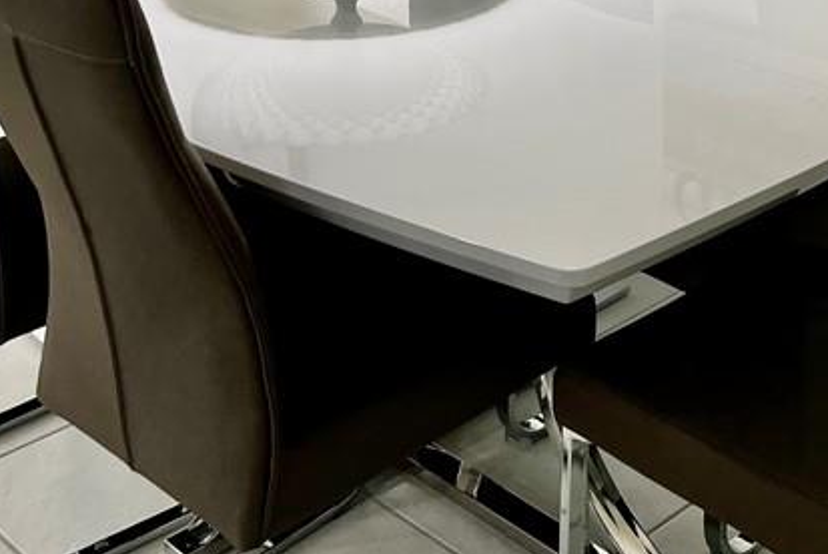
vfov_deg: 18.8
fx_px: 1542
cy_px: -169
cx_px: 589
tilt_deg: -12.3
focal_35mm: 67
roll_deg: -1.4
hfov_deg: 29.7
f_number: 1.5
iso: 125
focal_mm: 5.7
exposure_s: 1/120
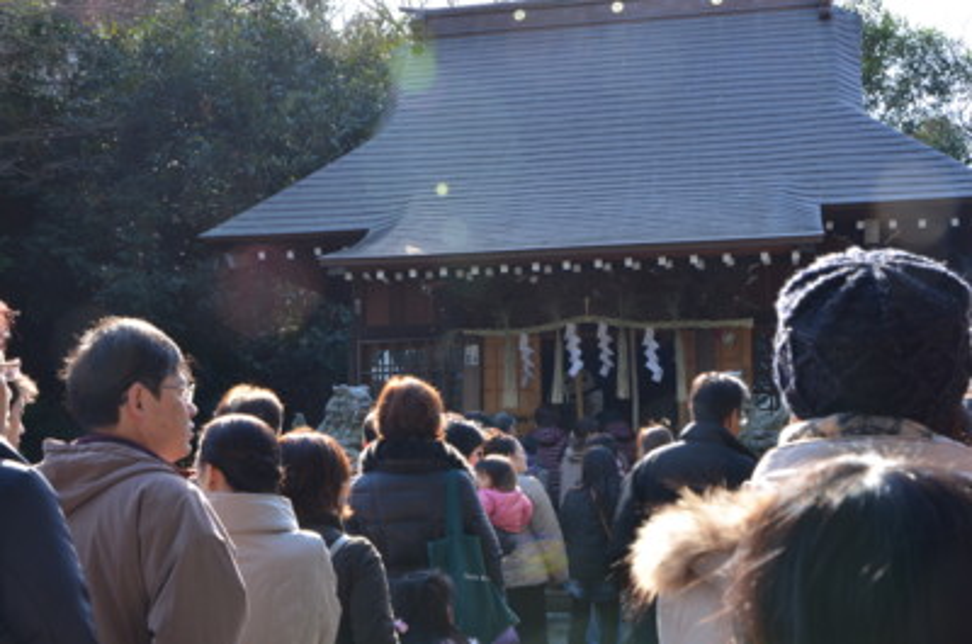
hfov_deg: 35.1
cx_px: 486
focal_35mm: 57
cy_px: 322
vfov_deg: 23.7
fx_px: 1536
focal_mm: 38
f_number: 11
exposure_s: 1/25
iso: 125
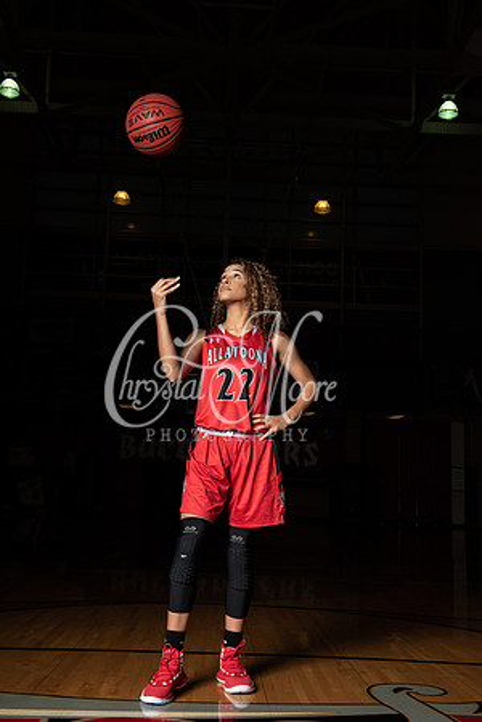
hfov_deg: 31.9
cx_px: 241
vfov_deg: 46.4
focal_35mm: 42
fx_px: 843
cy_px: 361
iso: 320
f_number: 14
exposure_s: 1/200
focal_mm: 42
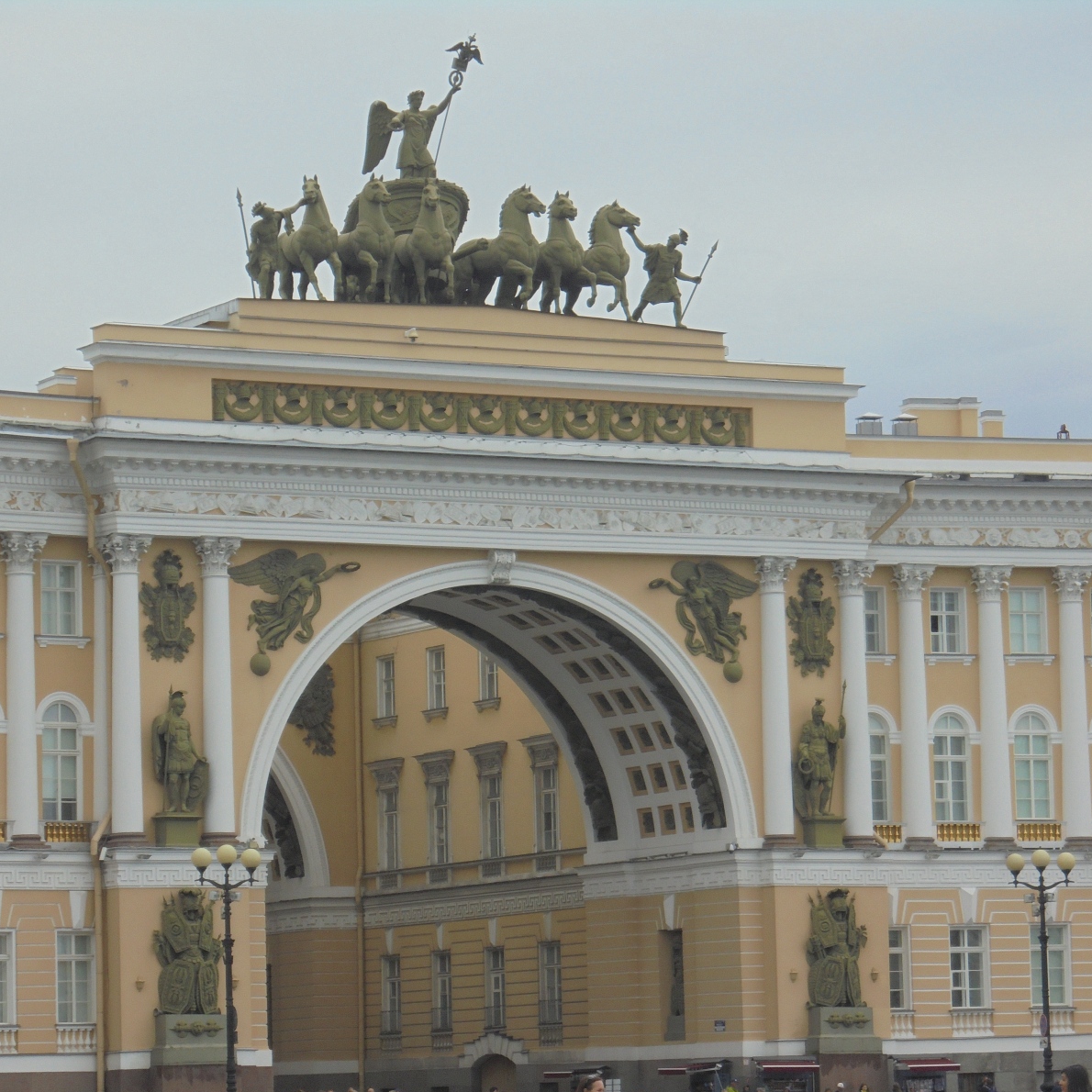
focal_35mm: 145
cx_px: 529
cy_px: 548
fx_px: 5175
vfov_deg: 12.0
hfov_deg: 12.0
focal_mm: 21.8
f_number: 5.6
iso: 100
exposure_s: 1/250
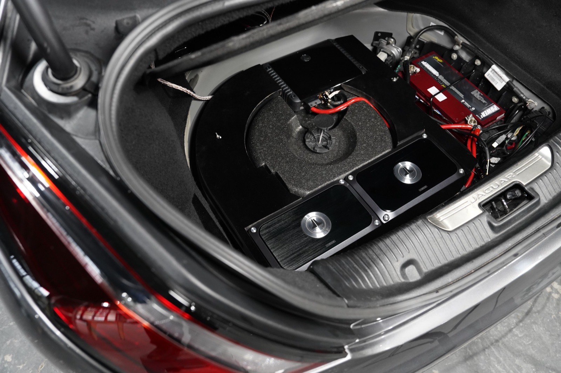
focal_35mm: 28
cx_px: 280
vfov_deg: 46.4
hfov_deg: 65.5
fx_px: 436
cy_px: 186
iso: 3200
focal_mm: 28
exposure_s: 1/125
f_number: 4
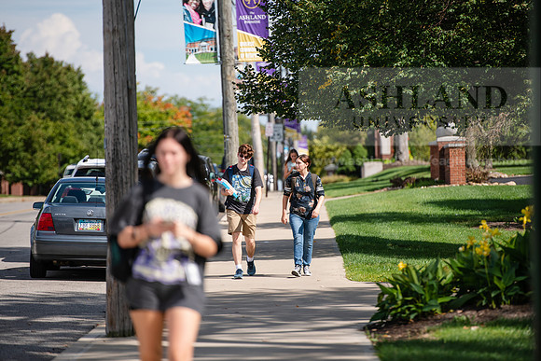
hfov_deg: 10.3
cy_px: 180
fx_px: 3006
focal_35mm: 200
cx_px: 270
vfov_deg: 6.9
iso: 64
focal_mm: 200
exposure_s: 1/500
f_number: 3.2
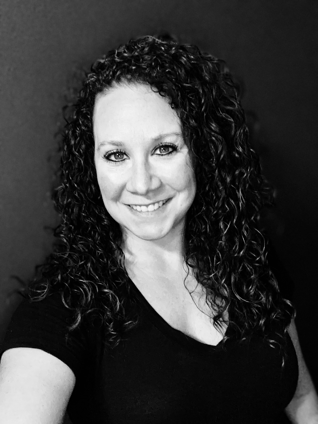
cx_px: 159
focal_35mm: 30
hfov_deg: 46.8
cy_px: 212
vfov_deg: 60.0
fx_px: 367
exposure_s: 1/30
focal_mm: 2.69
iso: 250
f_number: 1.9
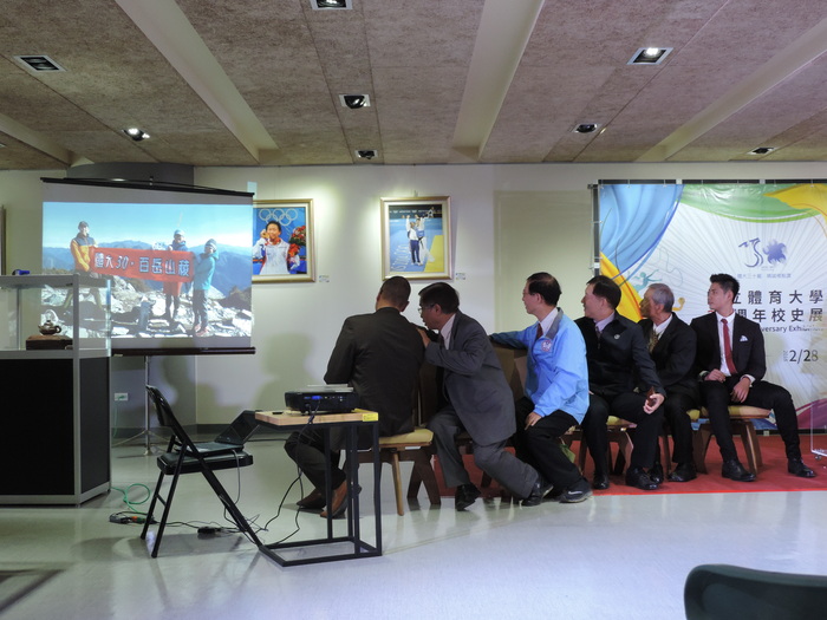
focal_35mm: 43
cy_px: 310
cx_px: 414
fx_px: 1027
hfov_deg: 43.9
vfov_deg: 33.6
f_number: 3.4
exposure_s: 1/40
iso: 400
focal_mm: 7.6
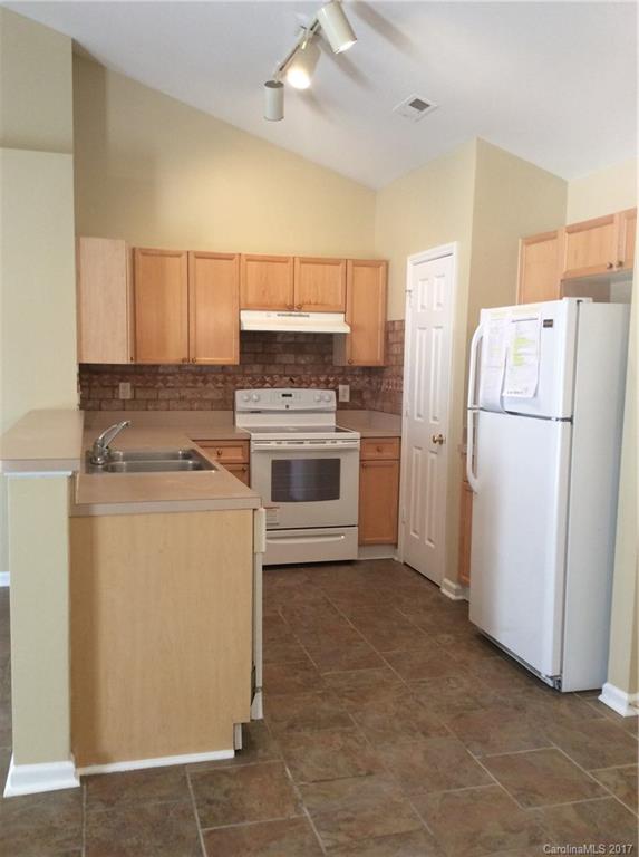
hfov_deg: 44.0
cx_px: 320
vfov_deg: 56.9
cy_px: 428
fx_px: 790
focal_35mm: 32
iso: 64
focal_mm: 3.3
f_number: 2.4
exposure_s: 1/24
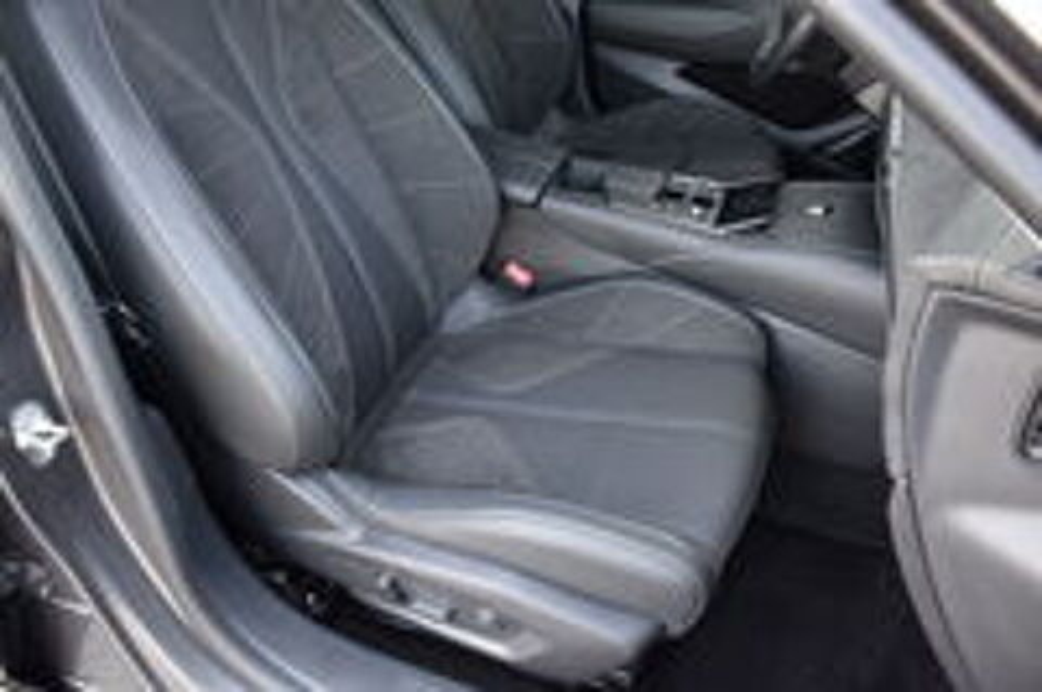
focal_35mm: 30
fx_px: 867
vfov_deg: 43.5
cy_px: 346
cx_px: 521
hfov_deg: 62.0
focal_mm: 20
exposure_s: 1/60
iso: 720
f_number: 4
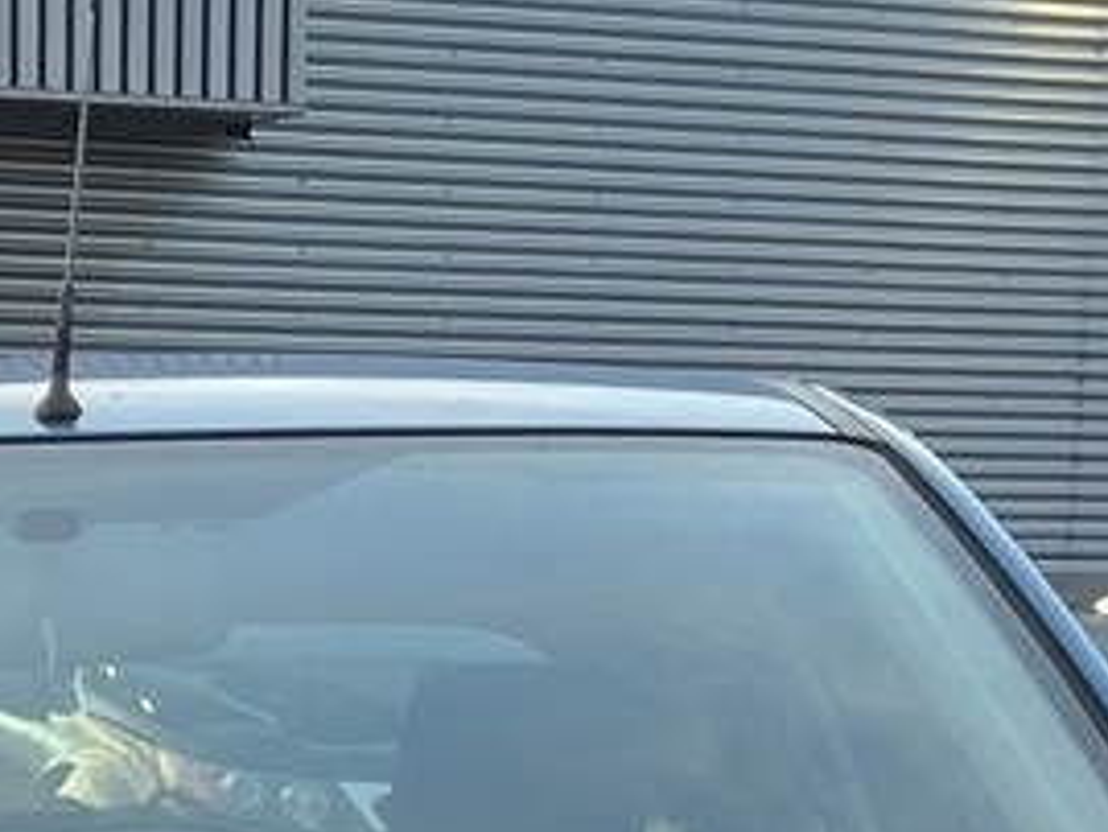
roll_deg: +0.3
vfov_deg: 9.6
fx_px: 4451
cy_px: 1886
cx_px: 62
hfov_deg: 14.0
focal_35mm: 139
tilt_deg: -15.7
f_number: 1.6
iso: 100
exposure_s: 1/121
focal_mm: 5.1
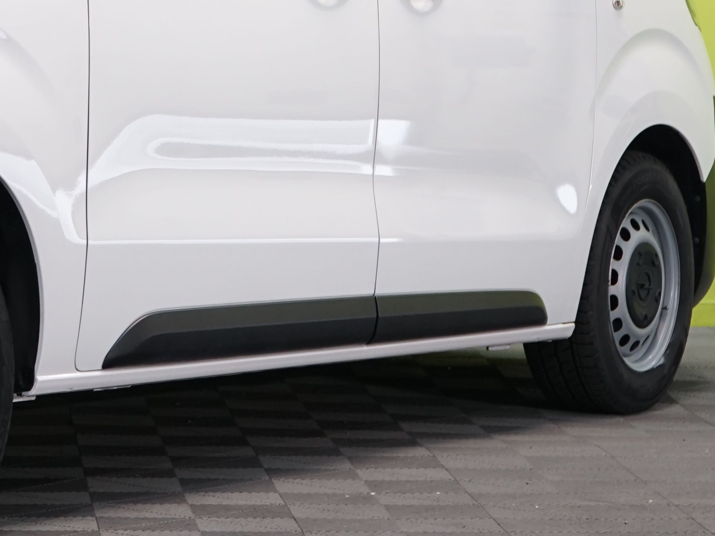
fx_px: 3821
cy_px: 42
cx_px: -212
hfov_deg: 10.5
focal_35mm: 185
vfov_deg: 8.0
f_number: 6.3
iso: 500
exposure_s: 1/25
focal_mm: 55
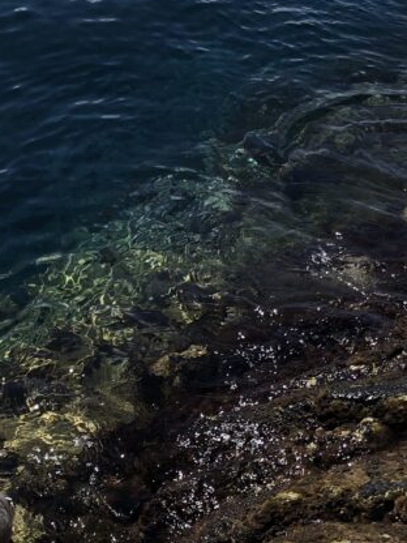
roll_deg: -0.3
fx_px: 1082
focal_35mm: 69
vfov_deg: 27.6
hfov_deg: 20.7
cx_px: 13
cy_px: 440
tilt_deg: -40.2
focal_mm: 4
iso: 20
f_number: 1.8
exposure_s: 1/2667
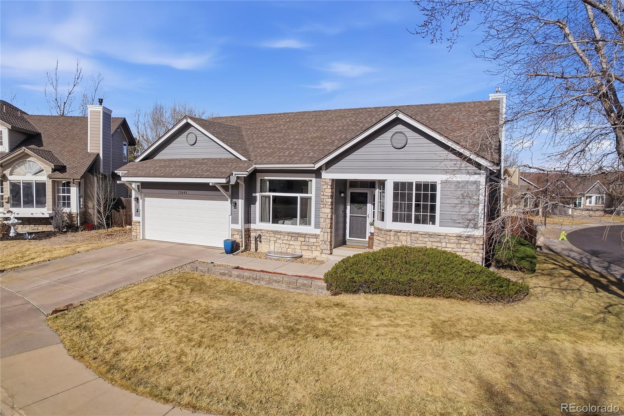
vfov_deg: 57.2
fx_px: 381
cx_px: 312
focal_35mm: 22
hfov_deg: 78.6
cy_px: 208
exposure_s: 1/160
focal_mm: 8.4
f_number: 2.8
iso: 100
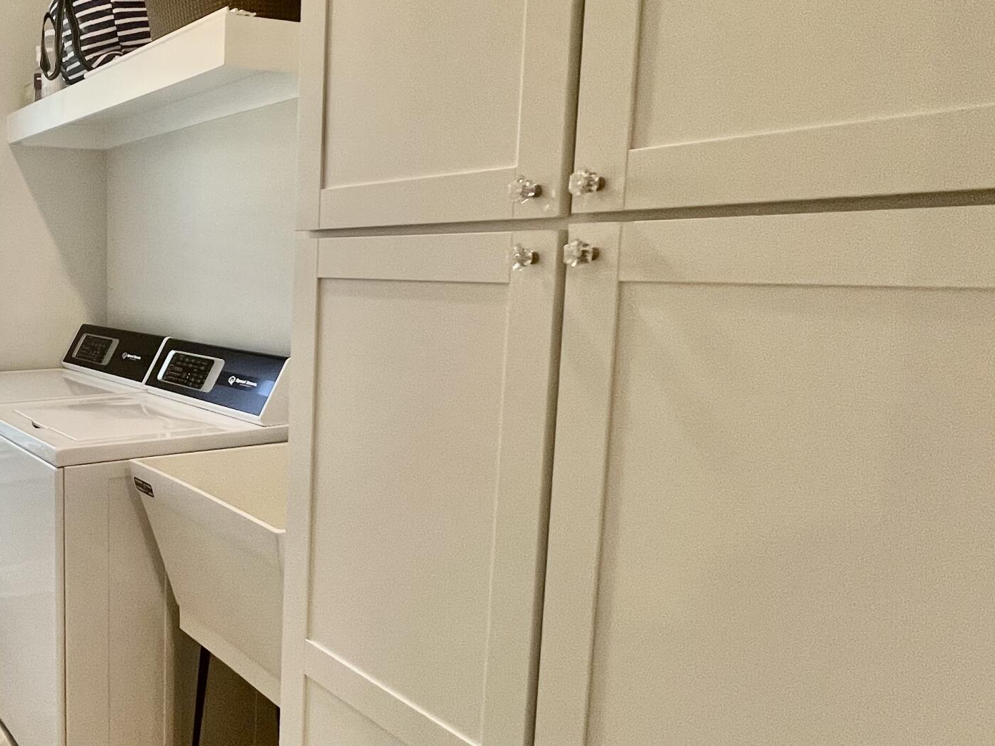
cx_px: 121
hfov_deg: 55.9
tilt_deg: -9.2
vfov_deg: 49.8
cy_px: 378
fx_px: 805
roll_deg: +0.6
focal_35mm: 28
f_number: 1.8
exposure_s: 1/120
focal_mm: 1.57
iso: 125
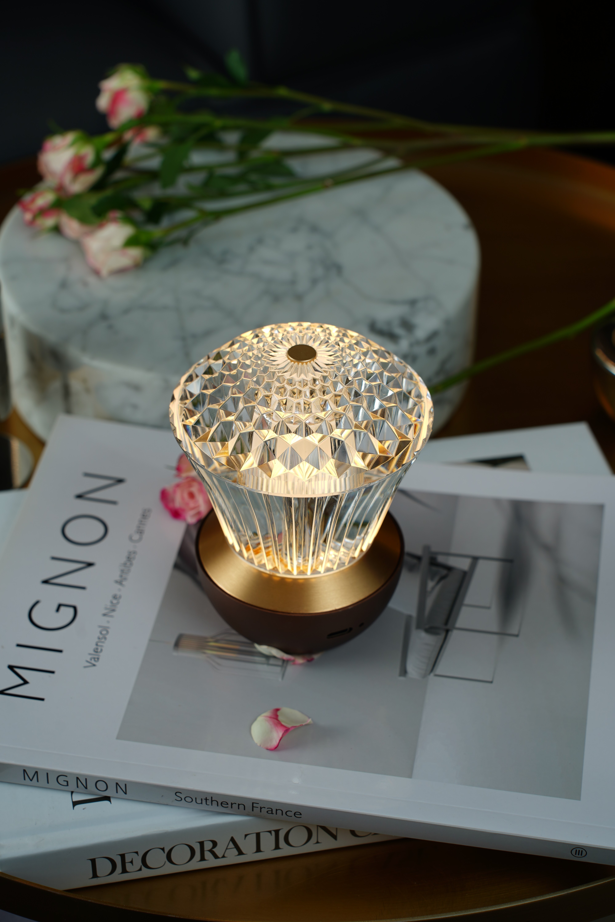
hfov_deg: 18.2
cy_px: 461
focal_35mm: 75
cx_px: 308
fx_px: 1922
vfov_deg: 27.0
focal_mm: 75
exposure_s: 1/50
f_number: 7.1
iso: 50
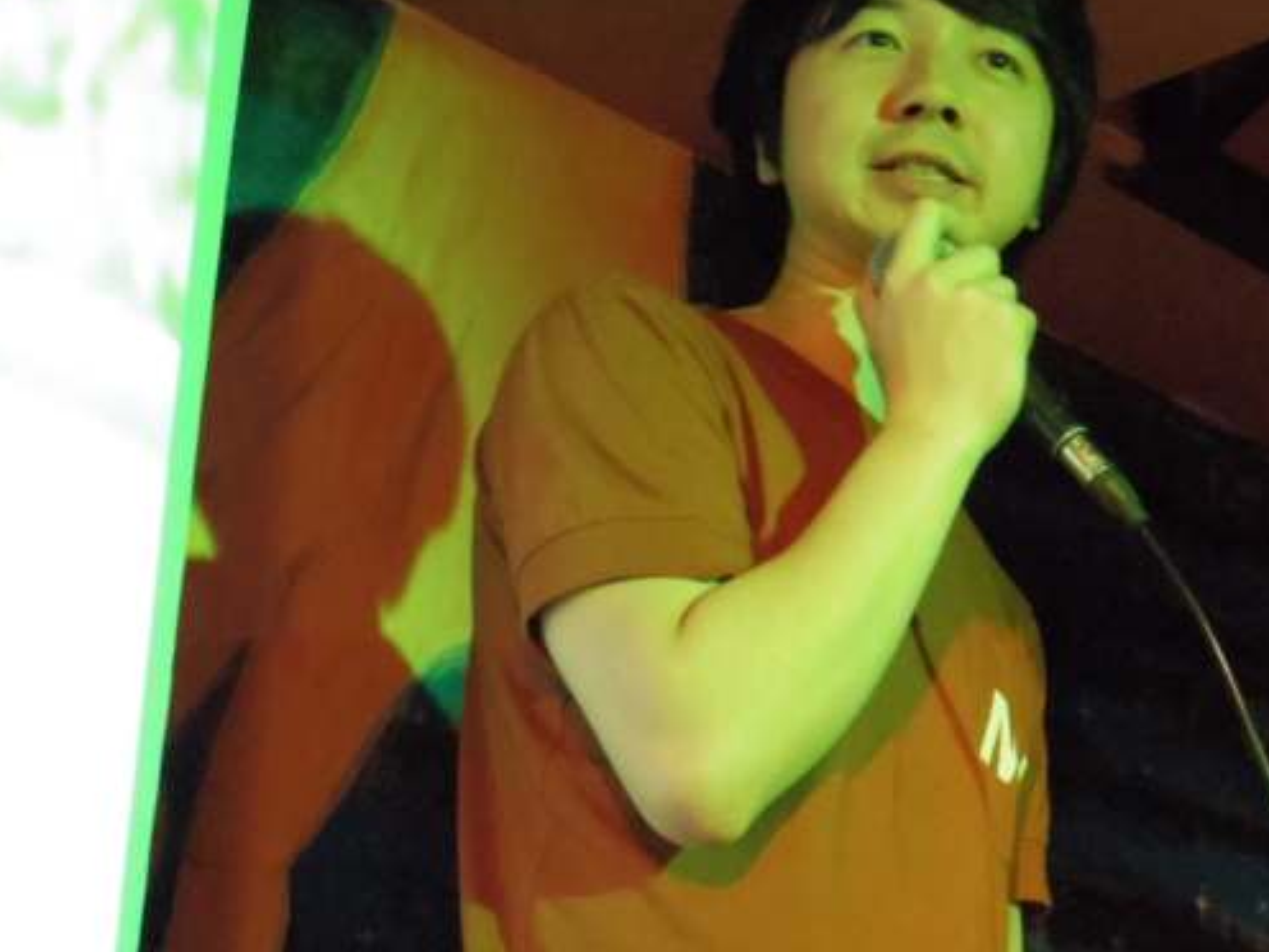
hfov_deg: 20.4
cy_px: 357
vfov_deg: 15.4
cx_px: 785
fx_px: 3519
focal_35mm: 96
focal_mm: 12.3
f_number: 4.5
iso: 4000
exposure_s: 1/80
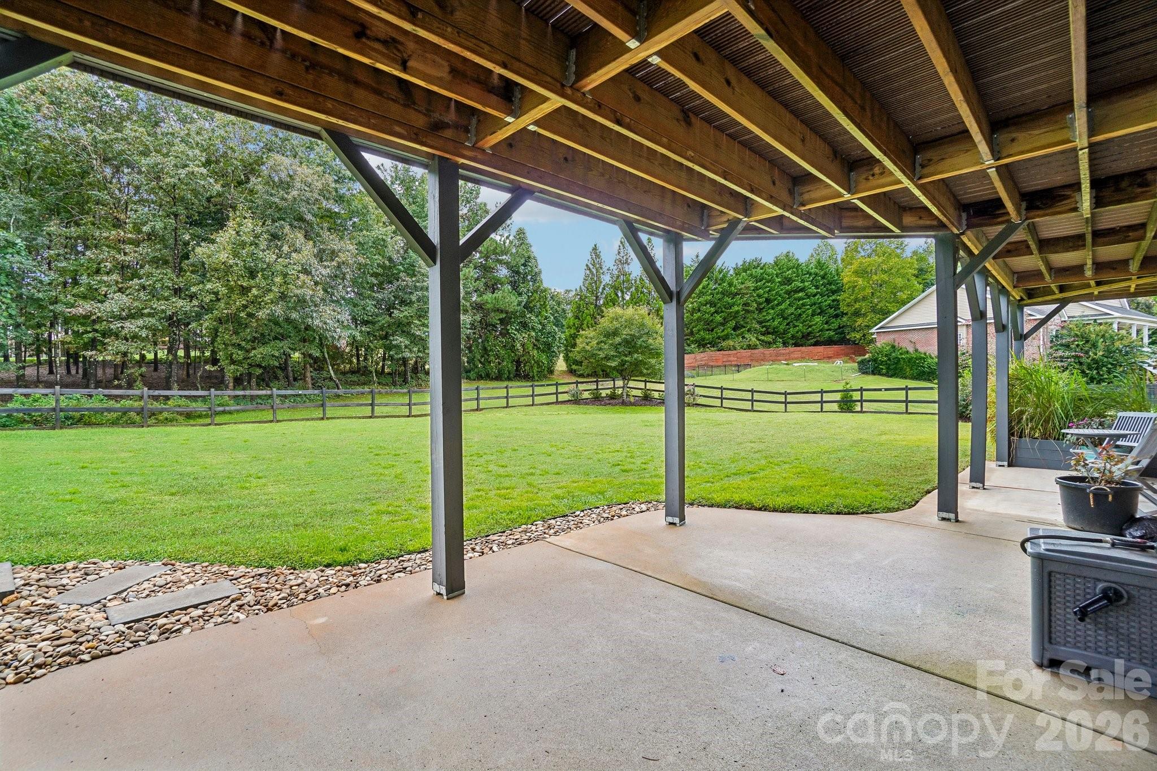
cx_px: 578
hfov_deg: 100.4
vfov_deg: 77.3
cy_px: 386
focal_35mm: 15
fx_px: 482
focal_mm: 10
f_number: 8
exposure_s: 1/30
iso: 100
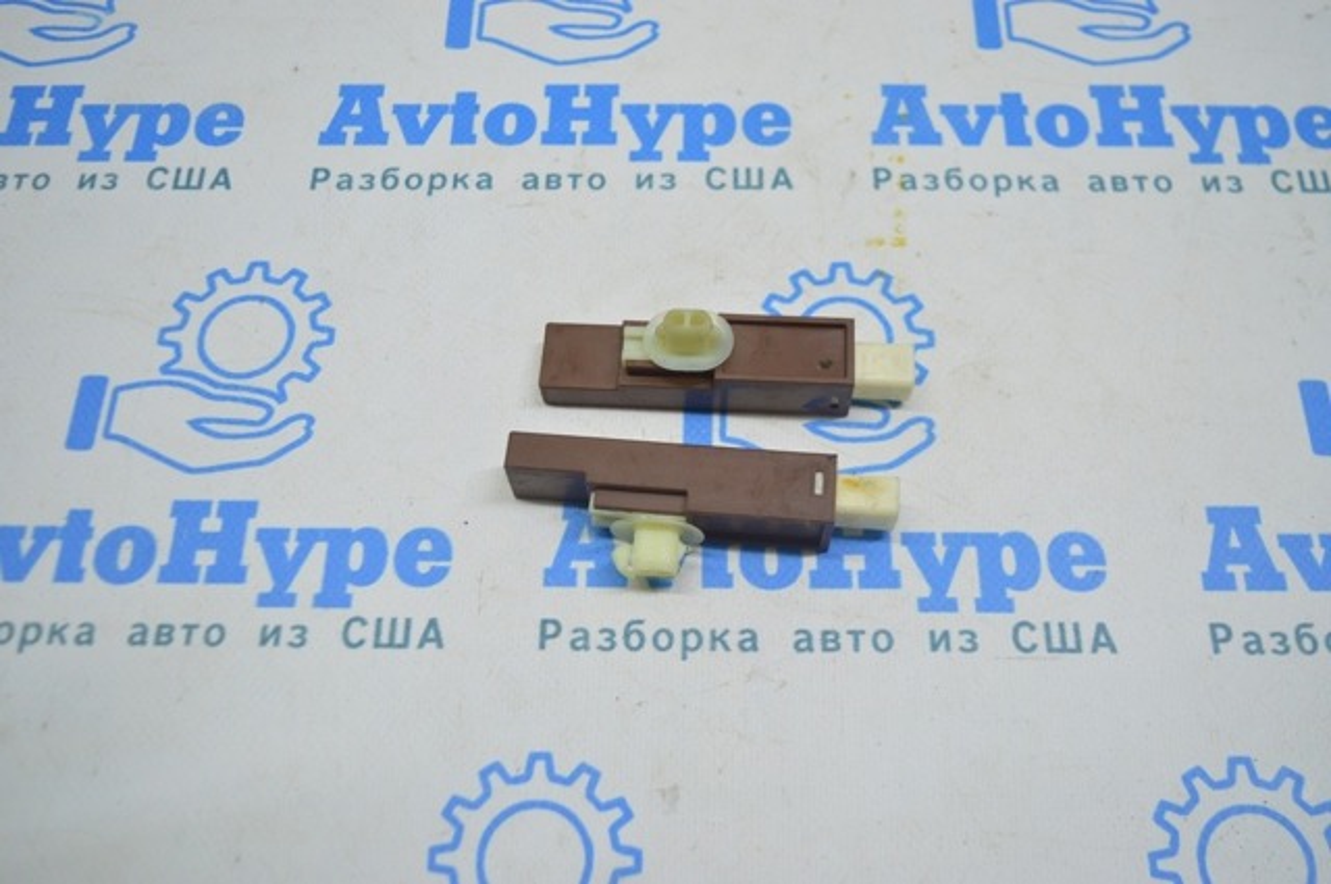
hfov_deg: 55.2
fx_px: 1274
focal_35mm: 34
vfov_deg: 38.3
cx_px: 666
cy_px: 442
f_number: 3.8
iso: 400
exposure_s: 1/60
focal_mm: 23
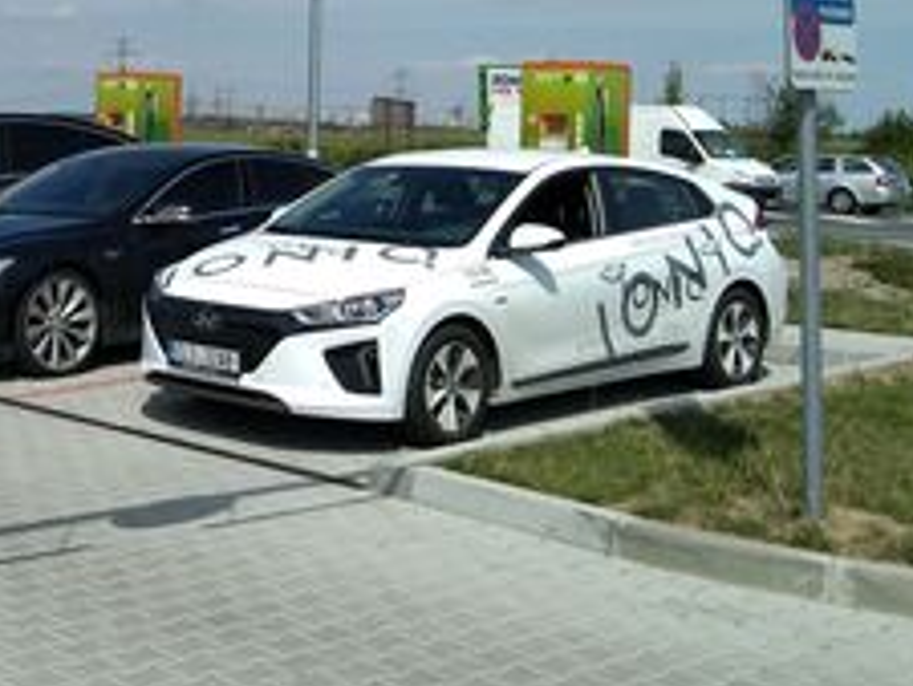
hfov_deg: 30.0
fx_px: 1583
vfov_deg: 24.1
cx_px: 4
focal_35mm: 60
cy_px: 138
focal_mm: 3.46
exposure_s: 1/2386
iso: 102
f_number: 2.2
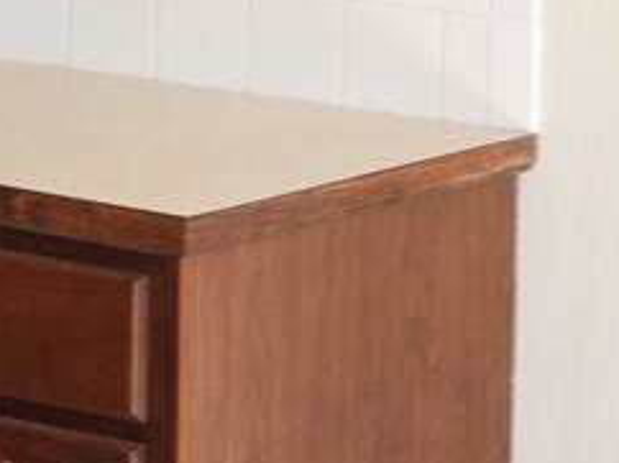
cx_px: -619
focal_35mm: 212
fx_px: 3787
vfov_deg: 6.9
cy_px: -297
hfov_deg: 8.8
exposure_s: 1/30
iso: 100
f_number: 4
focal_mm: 9
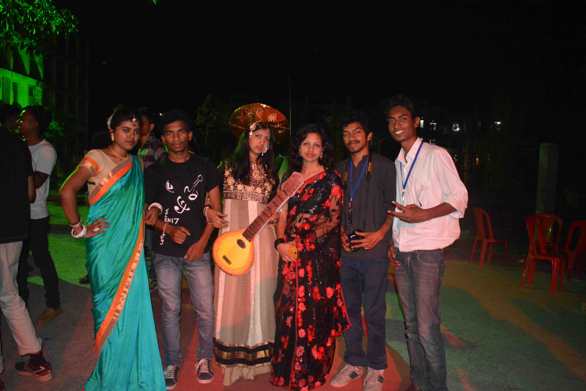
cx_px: 293
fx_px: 513
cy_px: 196
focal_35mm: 32
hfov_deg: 59.5
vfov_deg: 41.7
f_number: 3.8
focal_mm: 21
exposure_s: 1/60
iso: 3200
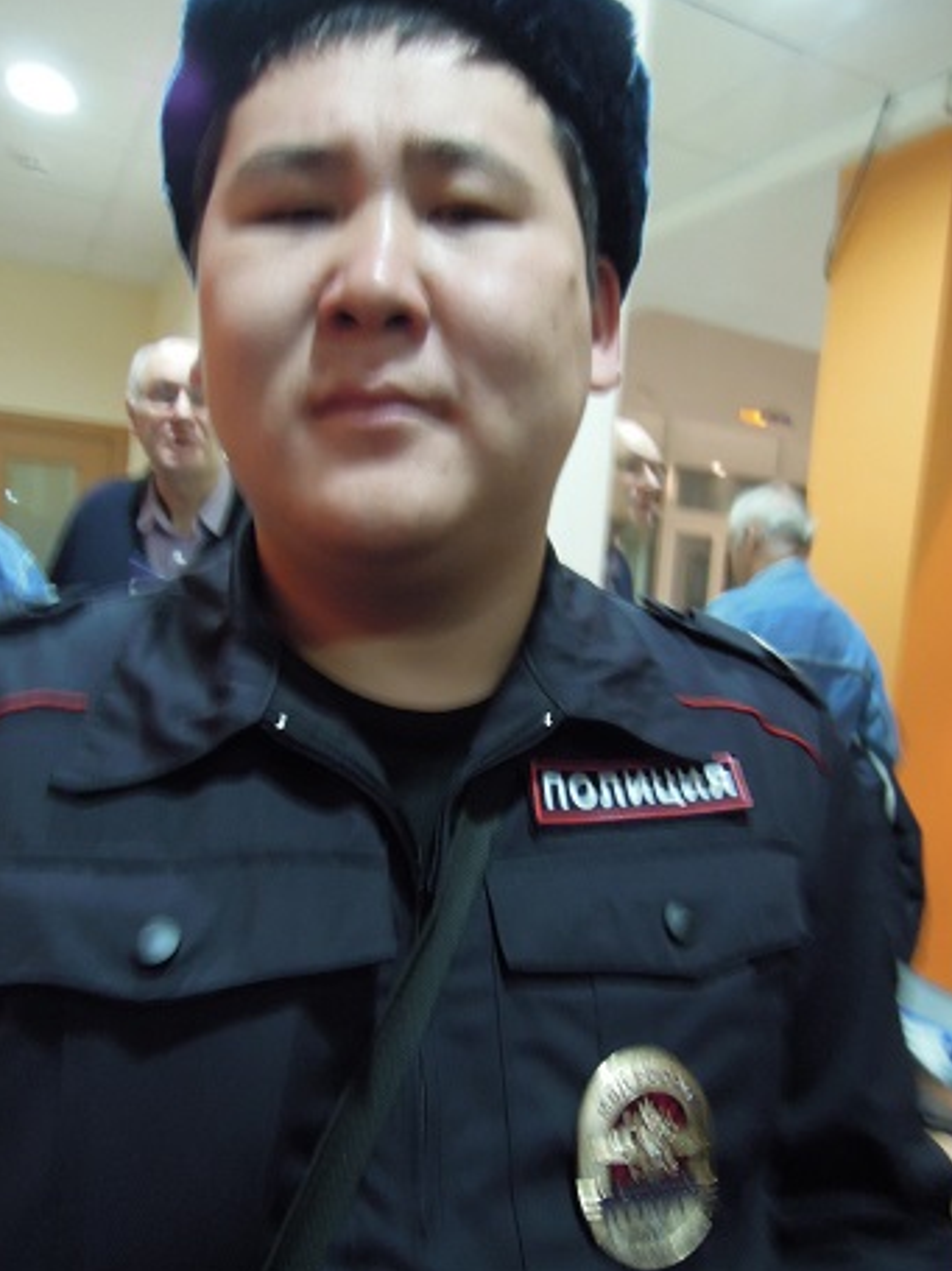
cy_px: 617
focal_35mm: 27
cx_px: 530
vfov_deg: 65.3
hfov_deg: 51.2
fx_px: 991
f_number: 2.8
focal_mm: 4.3
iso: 720
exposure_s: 1/8
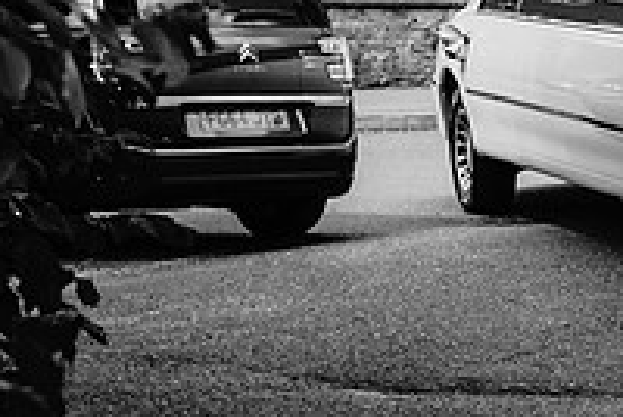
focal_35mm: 203
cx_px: 841
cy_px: 33
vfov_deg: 6.8
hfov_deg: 9.9
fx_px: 3518
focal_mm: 70
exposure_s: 1/400
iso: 100
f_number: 4
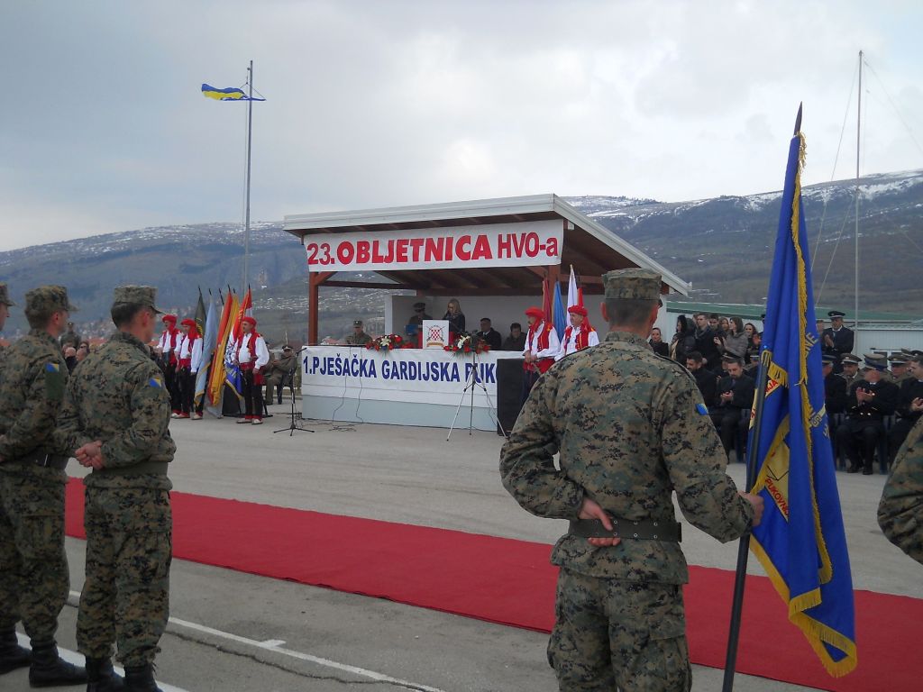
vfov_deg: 35.1
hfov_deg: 45.8
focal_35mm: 41
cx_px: 462
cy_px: 346
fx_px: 1093
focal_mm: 6.72
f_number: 5.5
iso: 80
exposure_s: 1/320
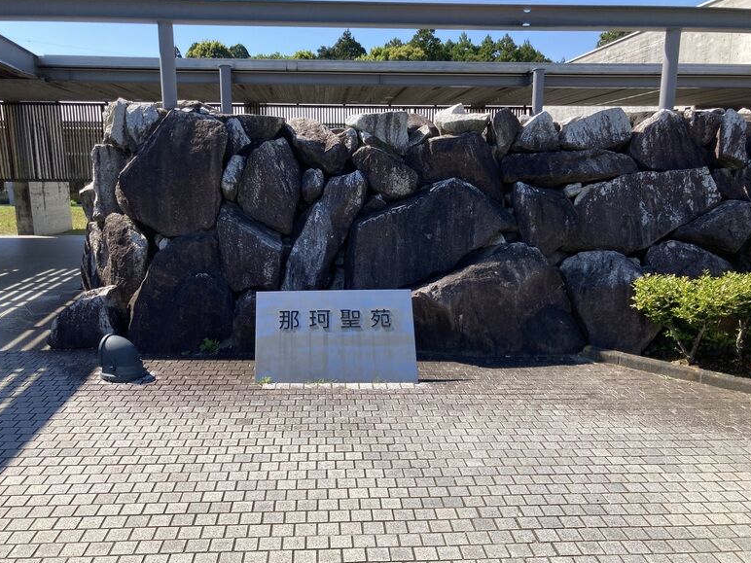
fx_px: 629
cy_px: 289
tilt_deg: -12.0
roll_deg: +2.5
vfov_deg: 48.2
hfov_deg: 61.7
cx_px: 376
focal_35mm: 29
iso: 20
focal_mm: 3.99
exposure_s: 1/1230
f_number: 1.8
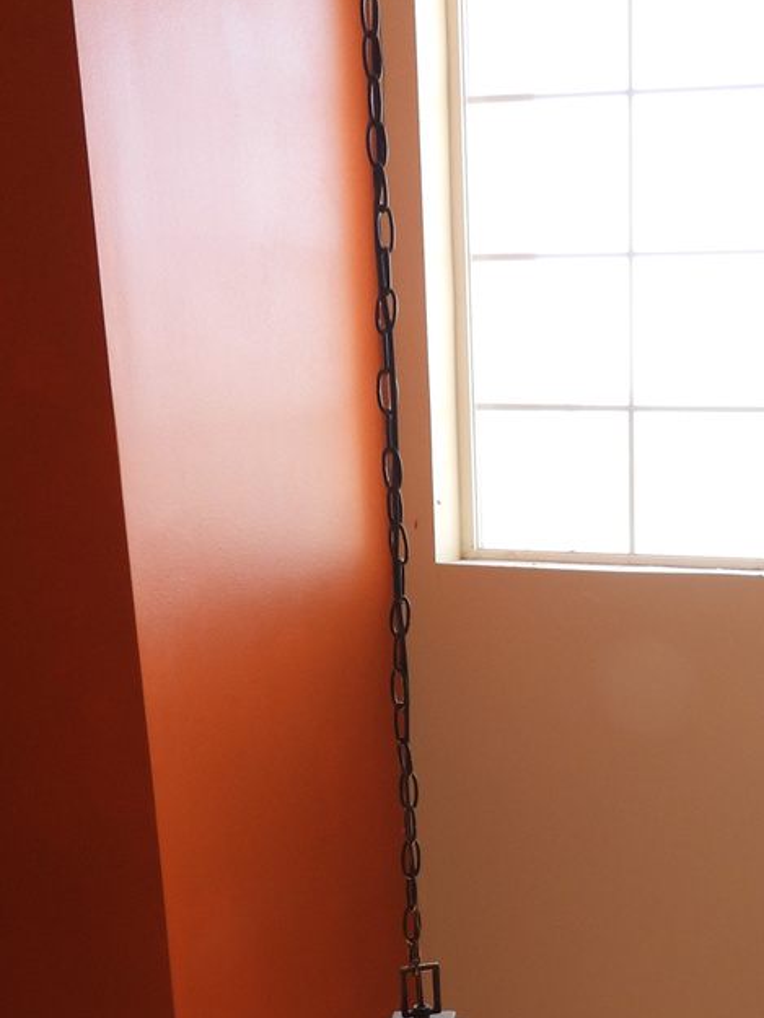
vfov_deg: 29.8
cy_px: 1086
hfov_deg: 24.3
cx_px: 639
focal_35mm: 59
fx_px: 1736
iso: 100
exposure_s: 1/60
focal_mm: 4.3
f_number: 2.8
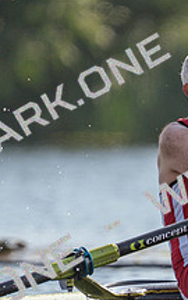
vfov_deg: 1.3
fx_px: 13469
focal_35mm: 1643
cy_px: 219
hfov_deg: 0.8
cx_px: 316
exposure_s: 1/1600
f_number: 6.3
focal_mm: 600
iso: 250
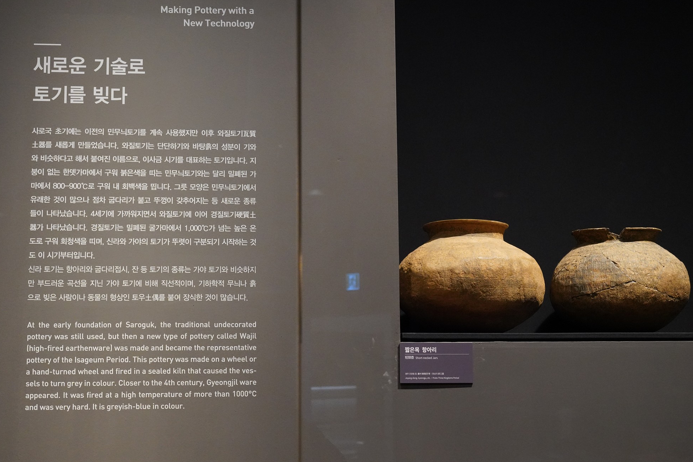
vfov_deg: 29.9
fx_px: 866
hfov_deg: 43.6
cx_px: 350
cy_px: 227
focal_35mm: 45
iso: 6400
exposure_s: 1/100
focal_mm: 44
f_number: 6.3
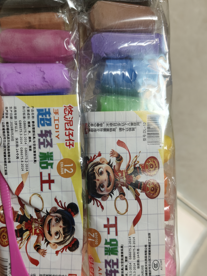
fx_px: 255
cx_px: 87
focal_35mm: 32
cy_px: 162
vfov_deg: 56.5
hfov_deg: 44.0
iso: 200
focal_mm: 5.59
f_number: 1.8
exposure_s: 1/100
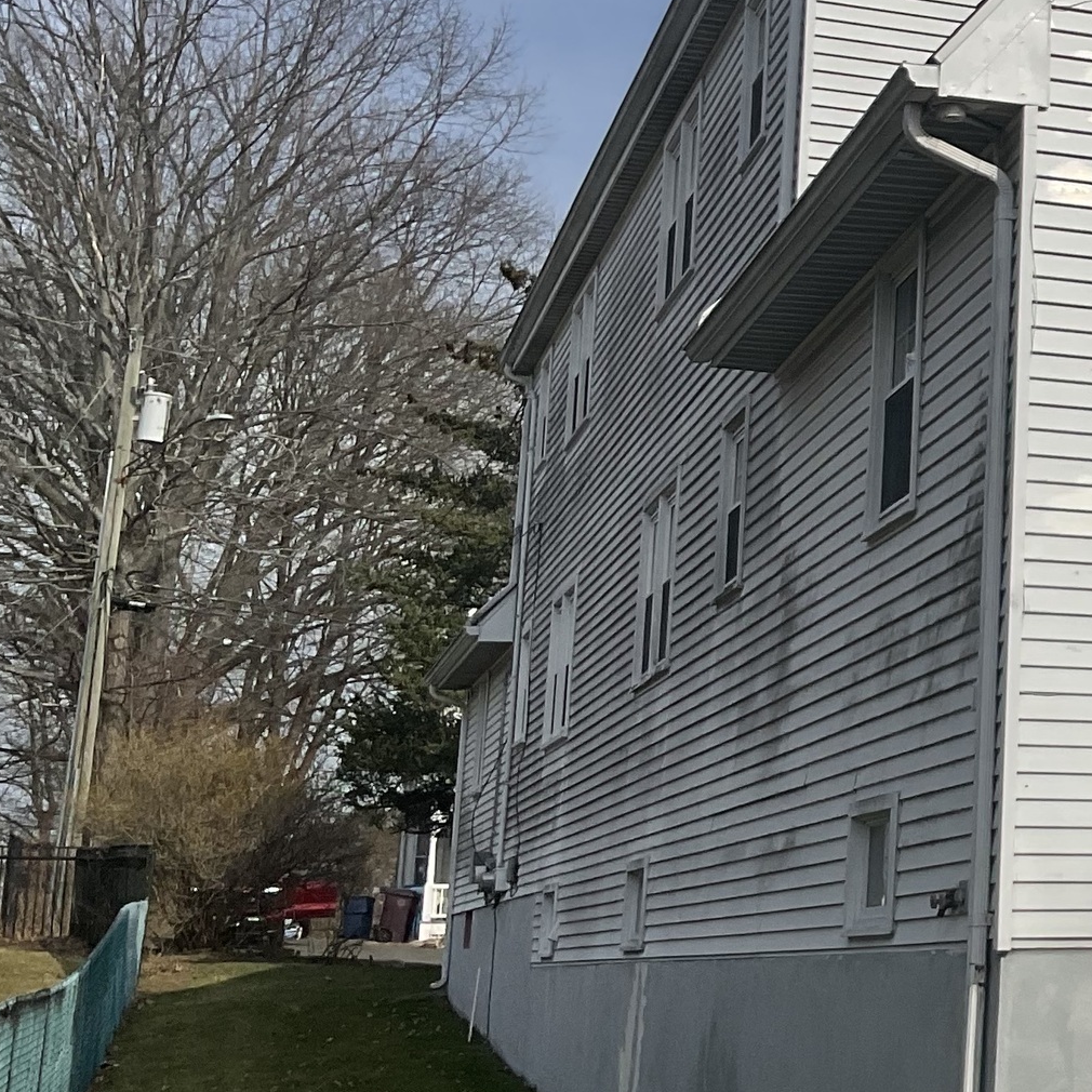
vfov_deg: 22.1
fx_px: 2784
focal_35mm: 78
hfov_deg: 20.1
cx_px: 1480
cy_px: 392
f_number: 1.8
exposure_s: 1/4405
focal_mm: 3
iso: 20
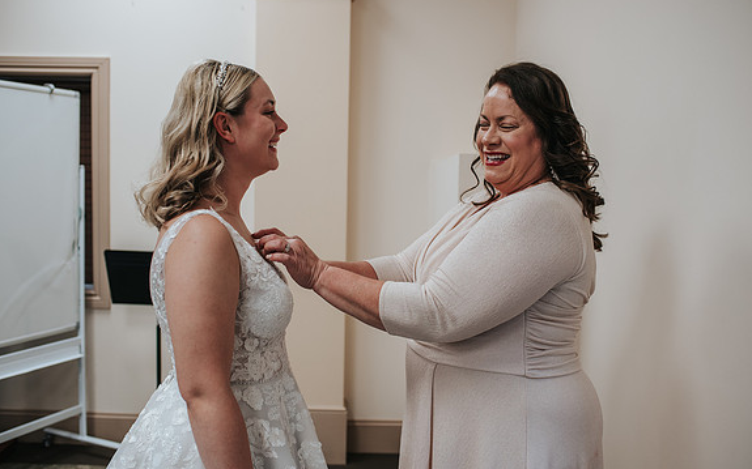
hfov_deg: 54.0
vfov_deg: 35.3
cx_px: 377
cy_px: 245
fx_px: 738
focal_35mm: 36
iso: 500
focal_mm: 35
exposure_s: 1/125
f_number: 2.8
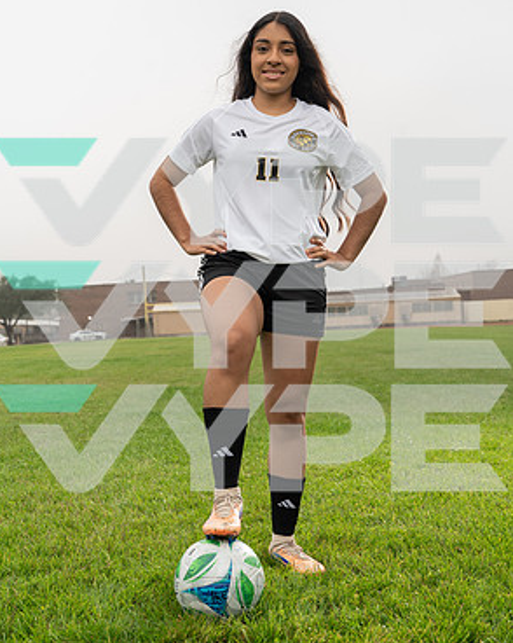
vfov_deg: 34.8
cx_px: 253
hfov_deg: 28.1
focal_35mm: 54
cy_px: 316
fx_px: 1026
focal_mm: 47
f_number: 5.6
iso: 250
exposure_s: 1/200
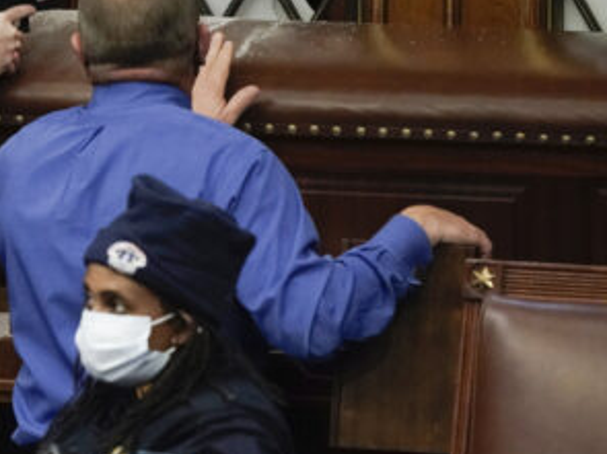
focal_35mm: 804
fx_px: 14093
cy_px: 167
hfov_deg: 2.5
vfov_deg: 1.8
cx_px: -19
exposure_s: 1/60
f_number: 6.3
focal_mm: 385
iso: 10000
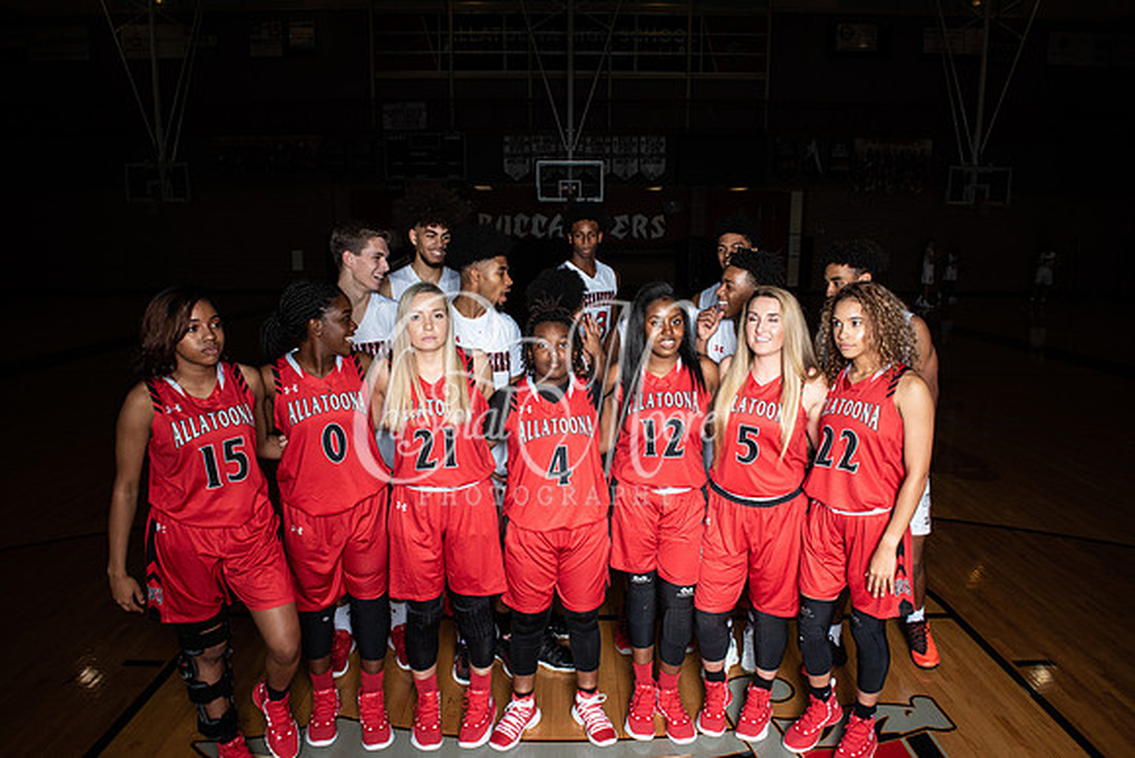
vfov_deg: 53.2
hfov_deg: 73.7
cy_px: 379
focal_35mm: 24
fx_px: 757
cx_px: 568
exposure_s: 1/200
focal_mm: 24
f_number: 14
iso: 320
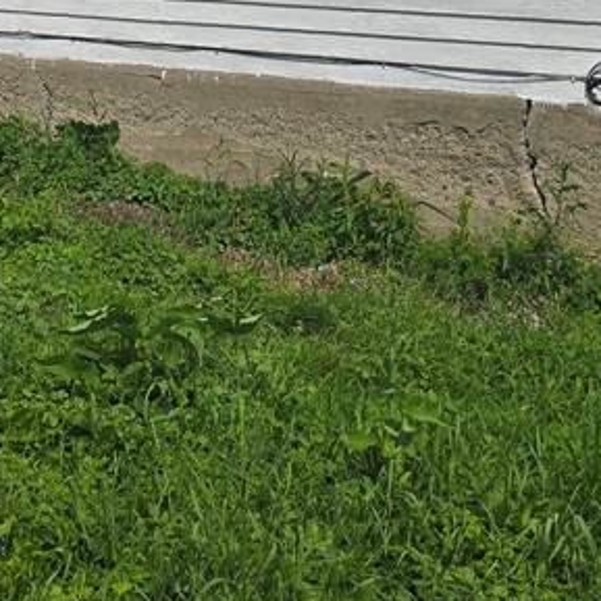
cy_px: -173
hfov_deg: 23.1
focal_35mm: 72
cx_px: 19
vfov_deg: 21.7
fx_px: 1414
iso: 12
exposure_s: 1/2088
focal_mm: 6.3
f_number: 1.7
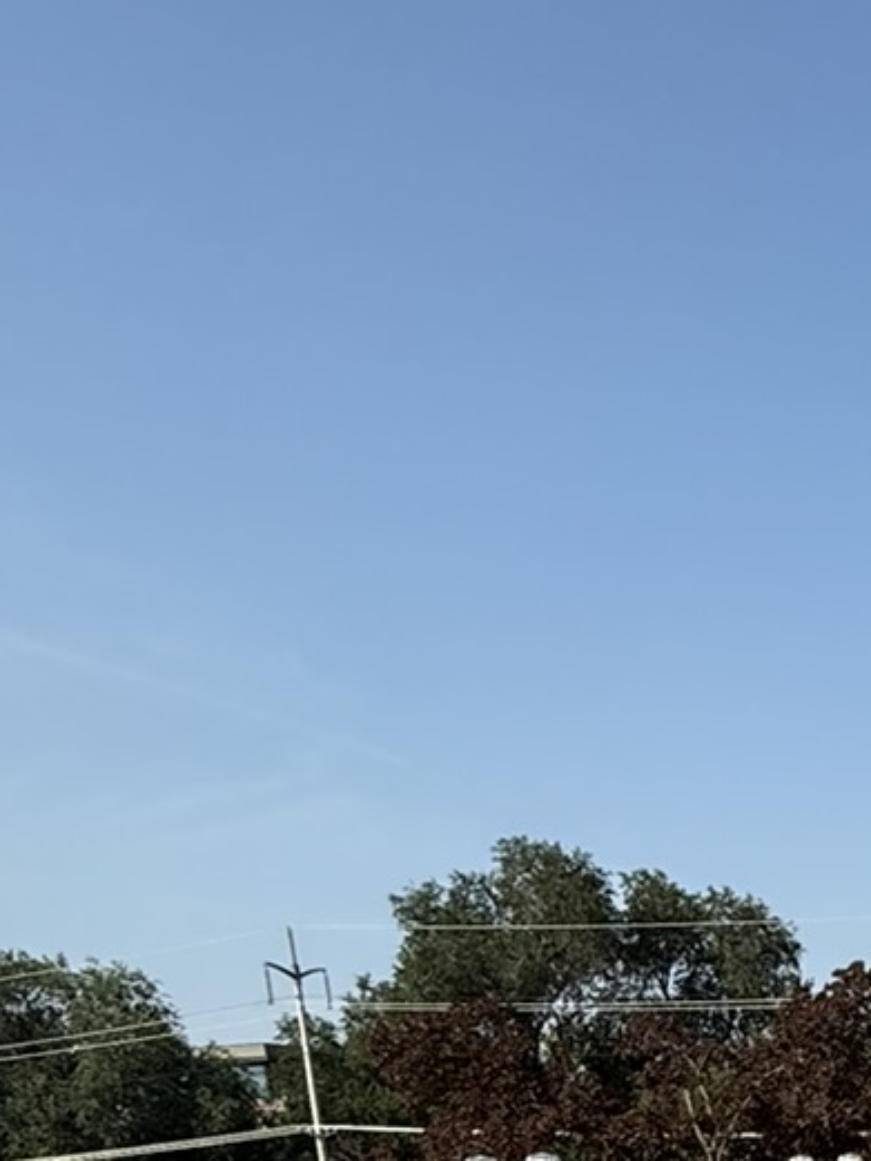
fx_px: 1844
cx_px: 1190
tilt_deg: -13.9
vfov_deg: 27.3
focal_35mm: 55
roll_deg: +1.5
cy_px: 1625
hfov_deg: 23.0
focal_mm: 2.22
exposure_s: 1/2092
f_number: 2.2
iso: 50
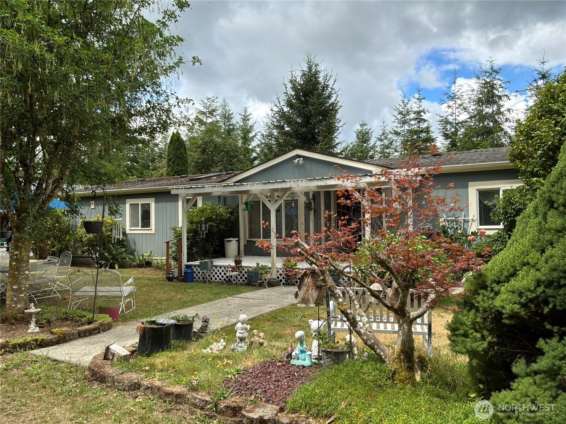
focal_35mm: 28
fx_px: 458
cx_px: 283
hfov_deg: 63.4
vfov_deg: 49.7
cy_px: 212
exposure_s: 1/1055
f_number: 1.8
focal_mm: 3
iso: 32
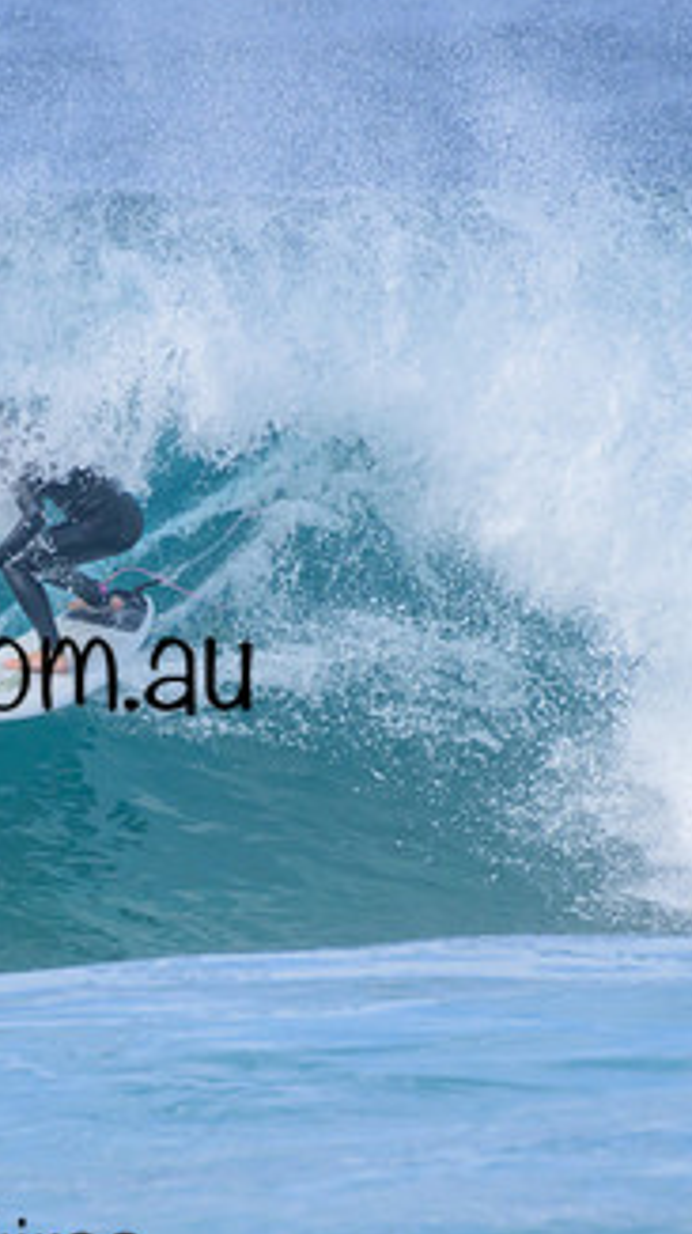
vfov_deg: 1.2
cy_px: 623
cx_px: -147
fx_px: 60997
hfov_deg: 0.6
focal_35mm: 1867
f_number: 11
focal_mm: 1000
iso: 1600
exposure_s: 1/2000
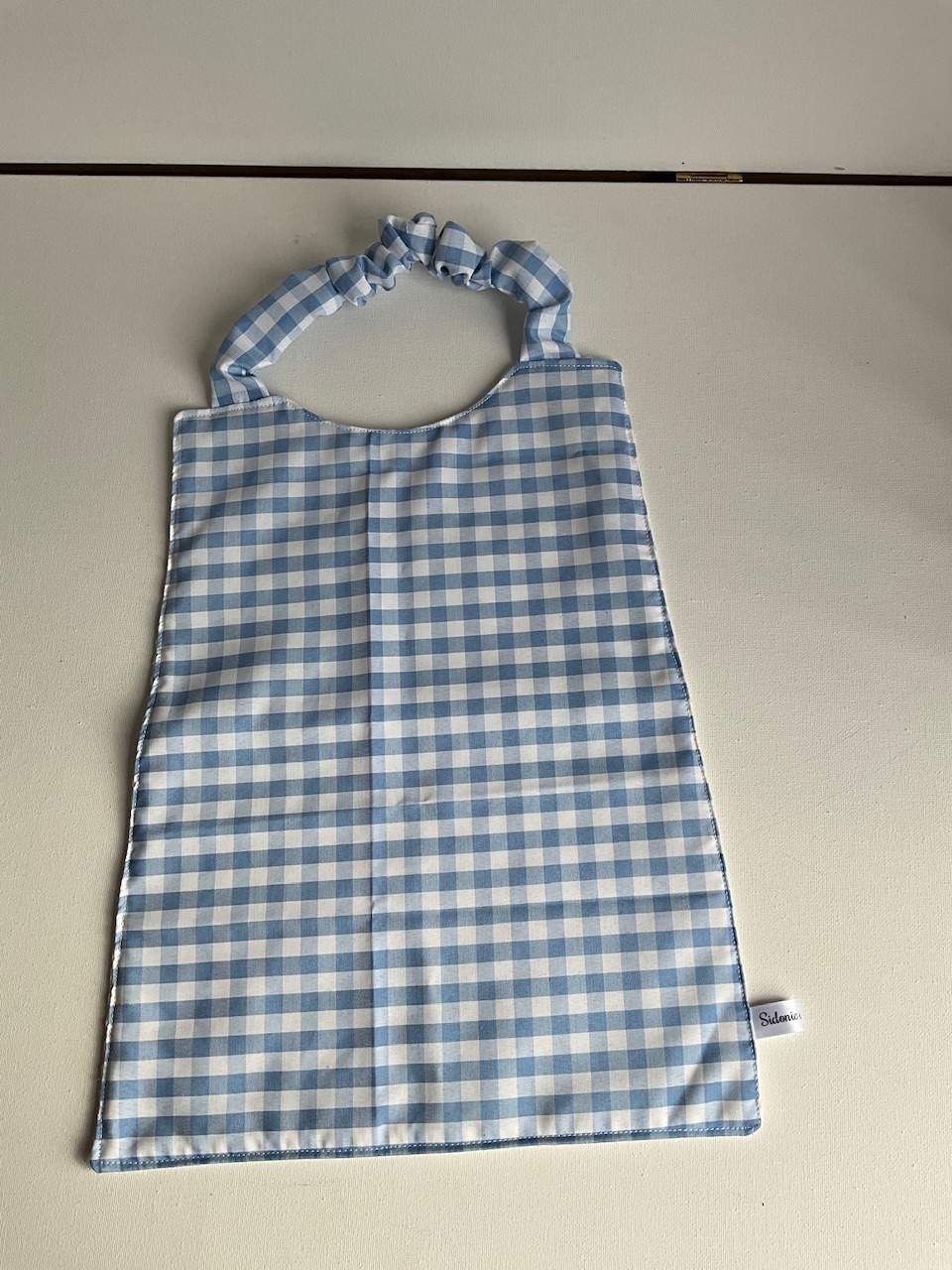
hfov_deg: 48.2
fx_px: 1063
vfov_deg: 61.7
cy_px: 635
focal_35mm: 29
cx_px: 476
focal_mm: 3
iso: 25
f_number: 1.8
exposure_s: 1/855
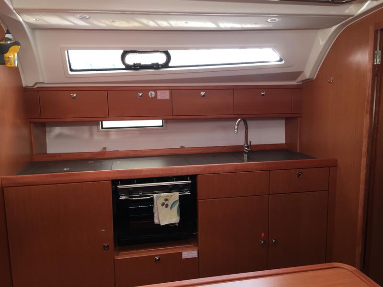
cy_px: 144
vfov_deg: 48.2
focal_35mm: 29
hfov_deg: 61.7
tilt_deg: -8.4
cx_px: 192
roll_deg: +0.4
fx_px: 321
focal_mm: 4.15
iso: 50
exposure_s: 1/33
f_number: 2.2
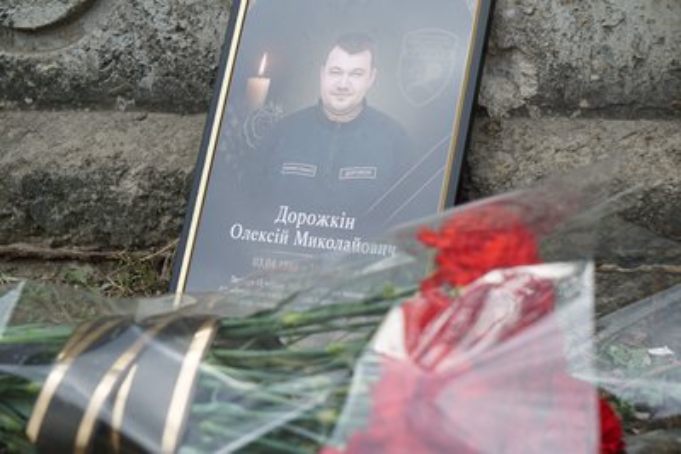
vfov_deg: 19.5
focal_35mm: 70
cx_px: 340
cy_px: 227
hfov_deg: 28.8
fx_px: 1325
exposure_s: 1/200
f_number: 6.3
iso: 100
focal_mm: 70
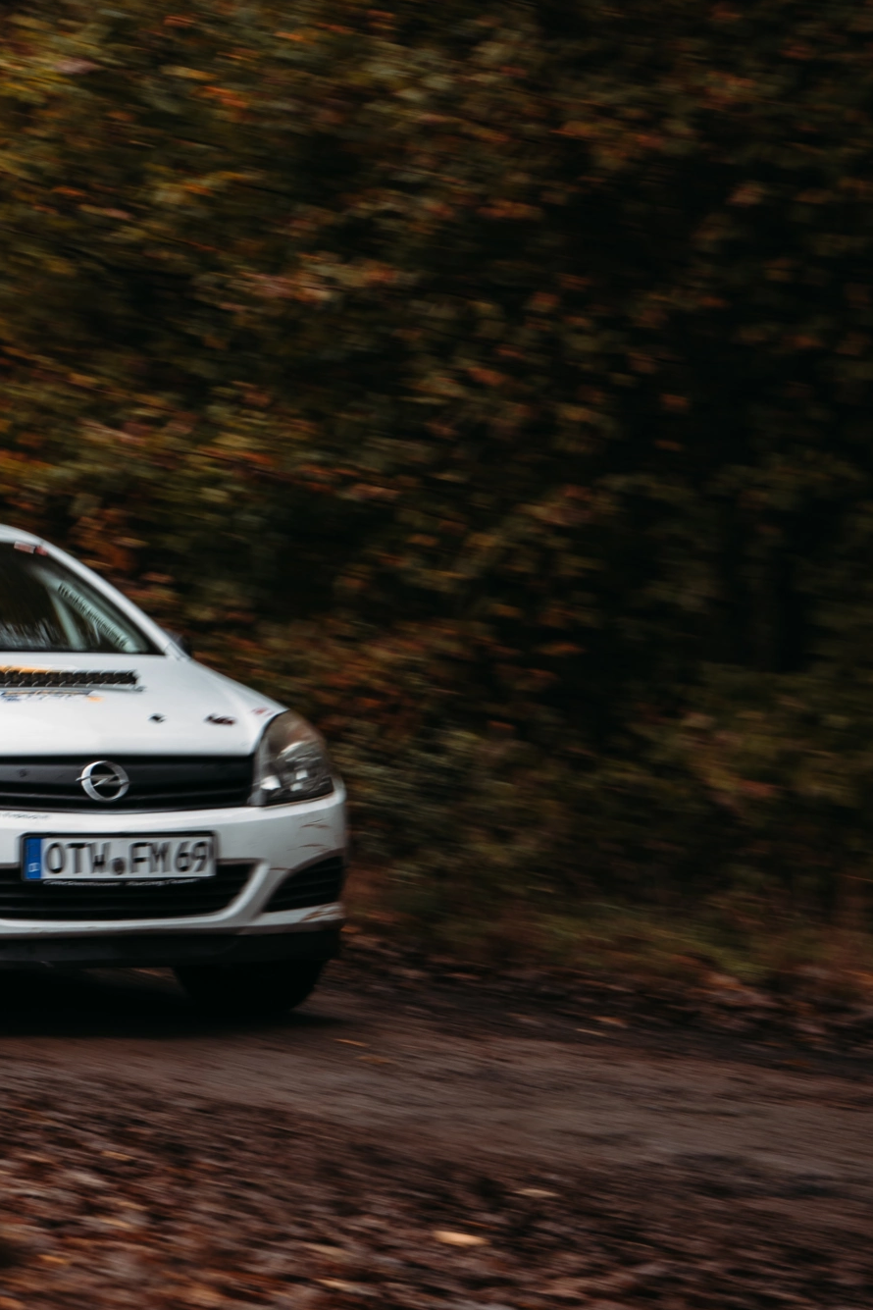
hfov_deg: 9.0
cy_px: 682
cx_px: -59
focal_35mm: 151
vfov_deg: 13.6
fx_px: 5492
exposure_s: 1/60
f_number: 8
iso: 125
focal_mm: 70
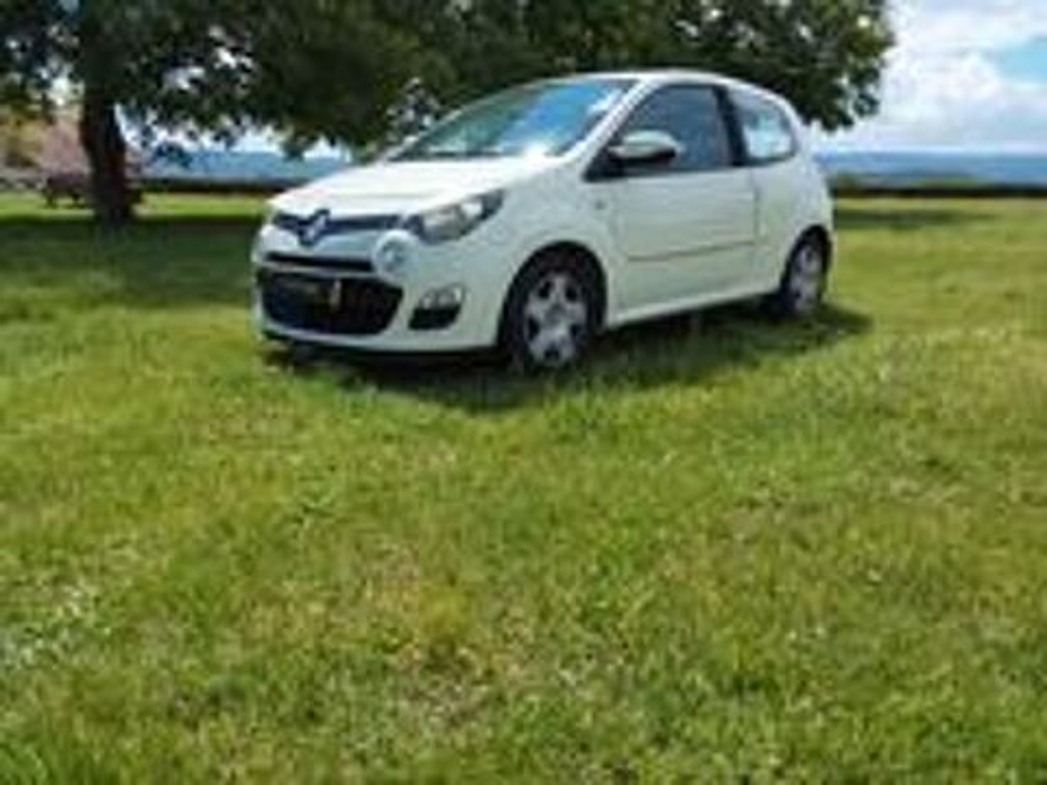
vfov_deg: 49.7
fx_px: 847
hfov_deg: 63.4
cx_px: 524
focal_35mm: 28
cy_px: 392
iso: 50
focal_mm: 2.91
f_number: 1.9
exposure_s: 1/2182
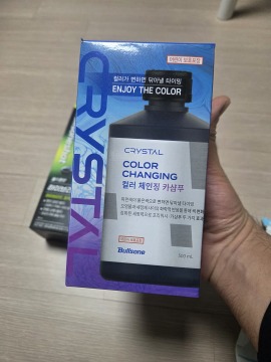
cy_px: 181
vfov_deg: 73.9
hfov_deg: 58.9
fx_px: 240
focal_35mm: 23
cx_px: 136
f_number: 1.8
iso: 320
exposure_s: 1/120
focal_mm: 5.4
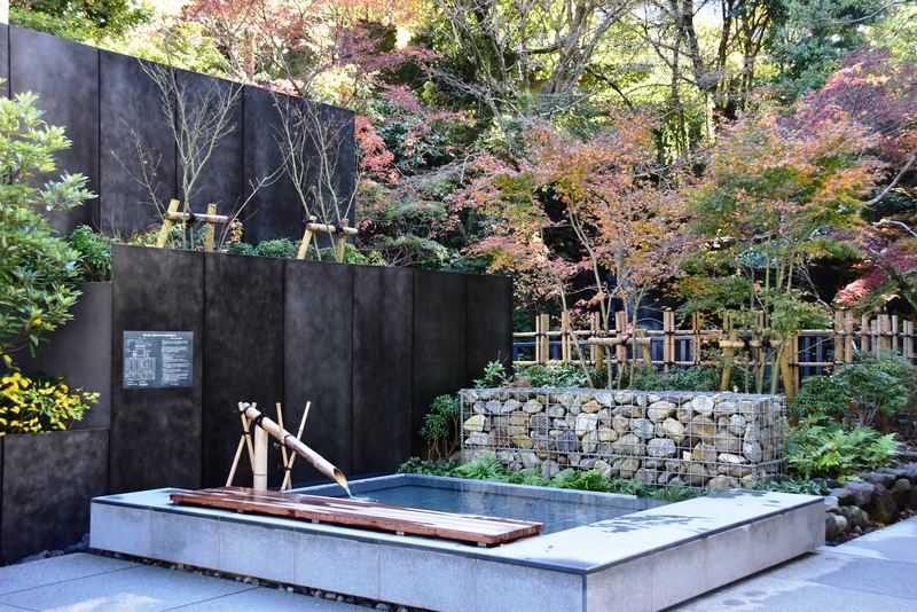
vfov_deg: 30.9
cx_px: 458
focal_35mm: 44
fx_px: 1108
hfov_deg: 44.9
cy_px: 306
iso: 400
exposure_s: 1/100
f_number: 5.6
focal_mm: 29
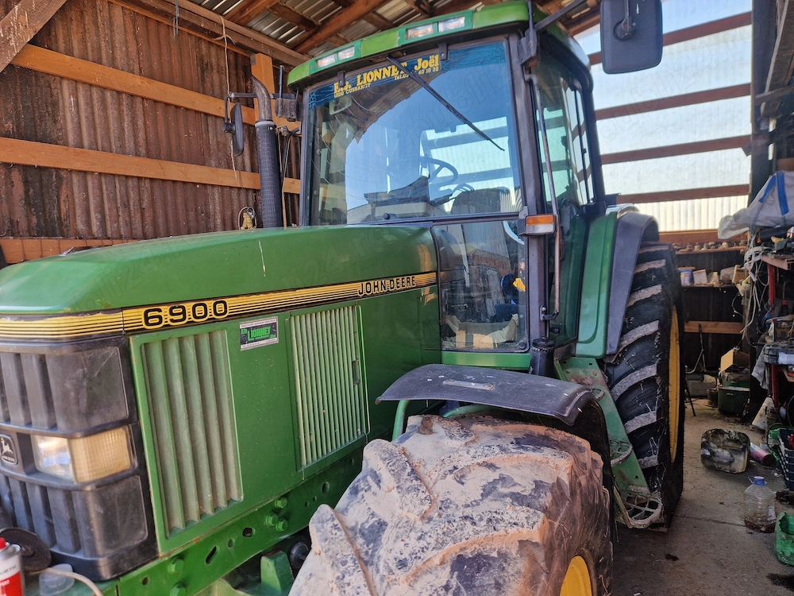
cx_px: 397
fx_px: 528
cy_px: 298
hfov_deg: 73.9
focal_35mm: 23
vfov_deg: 58.9
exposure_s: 1/180
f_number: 1.8
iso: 50
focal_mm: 5.4
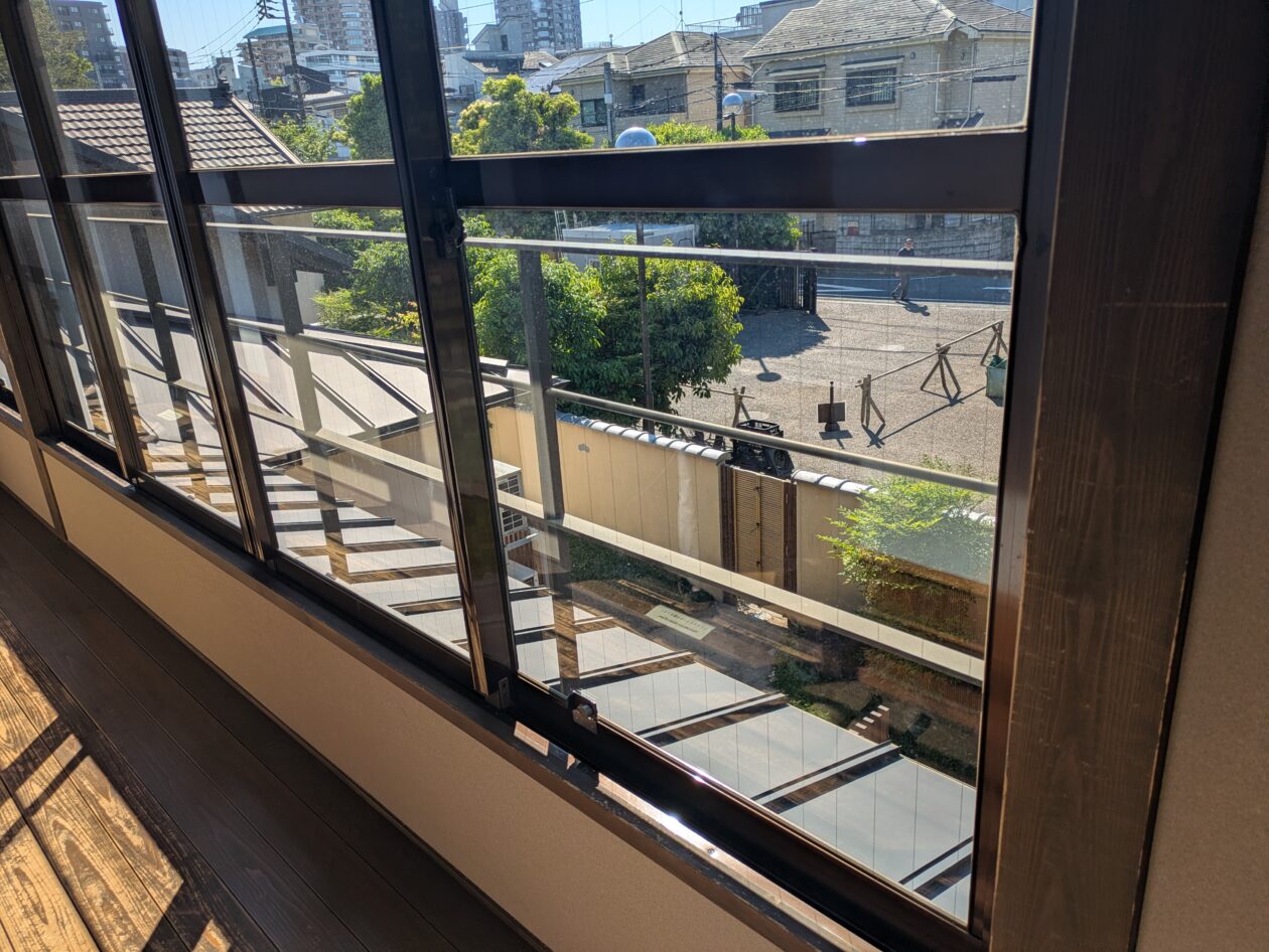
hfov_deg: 69.4
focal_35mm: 25
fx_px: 917
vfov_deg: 54.9
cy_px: 476
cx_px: 634
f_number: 1.89
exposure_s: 1/1420
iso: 45
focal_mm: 5.43
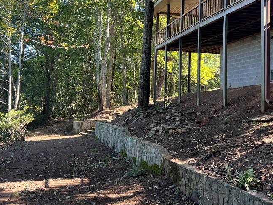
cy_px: 69
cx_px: 132
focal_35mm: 41
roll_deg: -3.9
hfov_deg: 45.8
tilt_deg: +9.0
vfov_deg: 34.8
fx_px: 323
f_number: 1.5
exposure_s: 1/180
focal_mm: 5.7
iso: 40
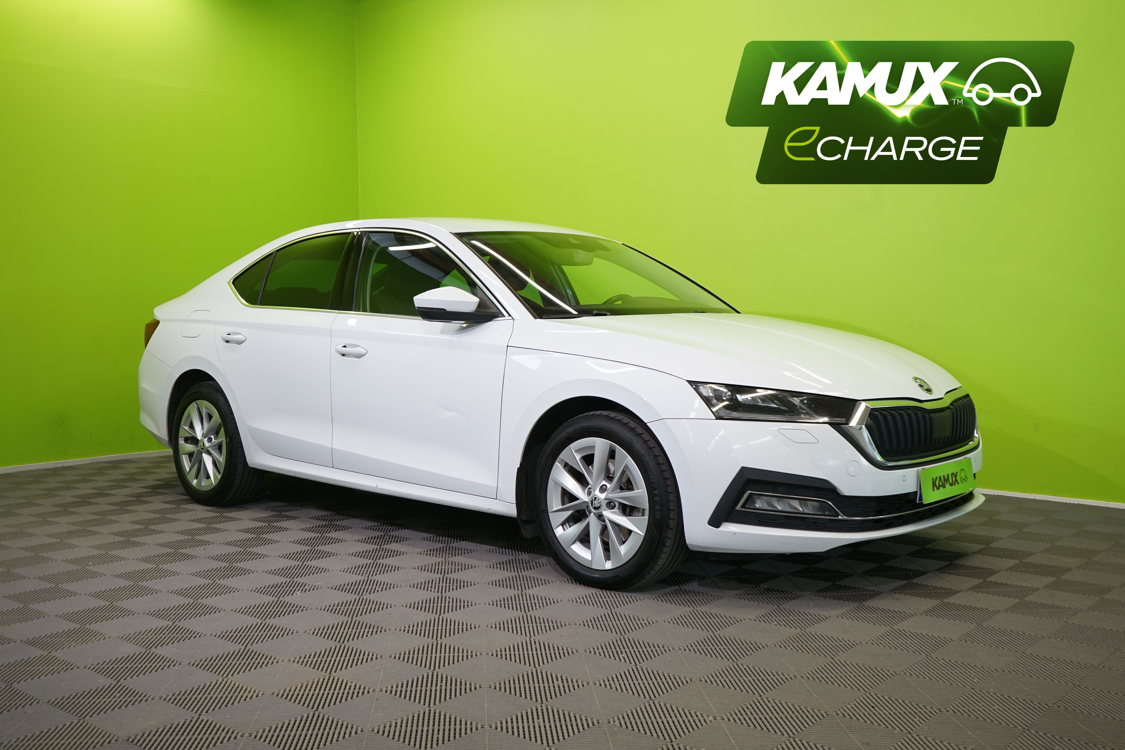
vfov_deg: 37.9
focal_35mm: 35
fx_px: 1094
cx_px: 562
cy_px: 375
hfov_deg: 54.4
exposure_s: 1/30
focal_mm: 35
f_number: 6.3
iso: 400
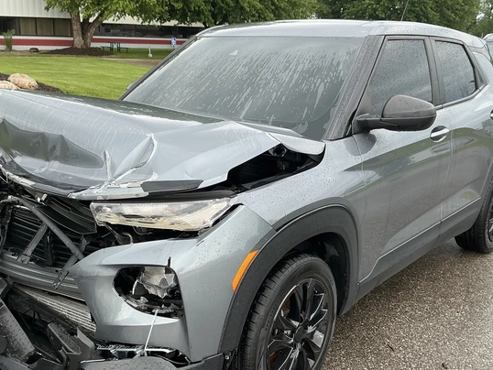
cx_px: 218
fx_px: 556
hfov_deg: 47.8
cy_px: 225
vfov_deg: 36.7
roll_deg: -2.5
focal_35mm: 39
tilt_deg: -19.3
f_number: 1.8
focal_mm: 3
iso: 20
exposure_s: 1/122
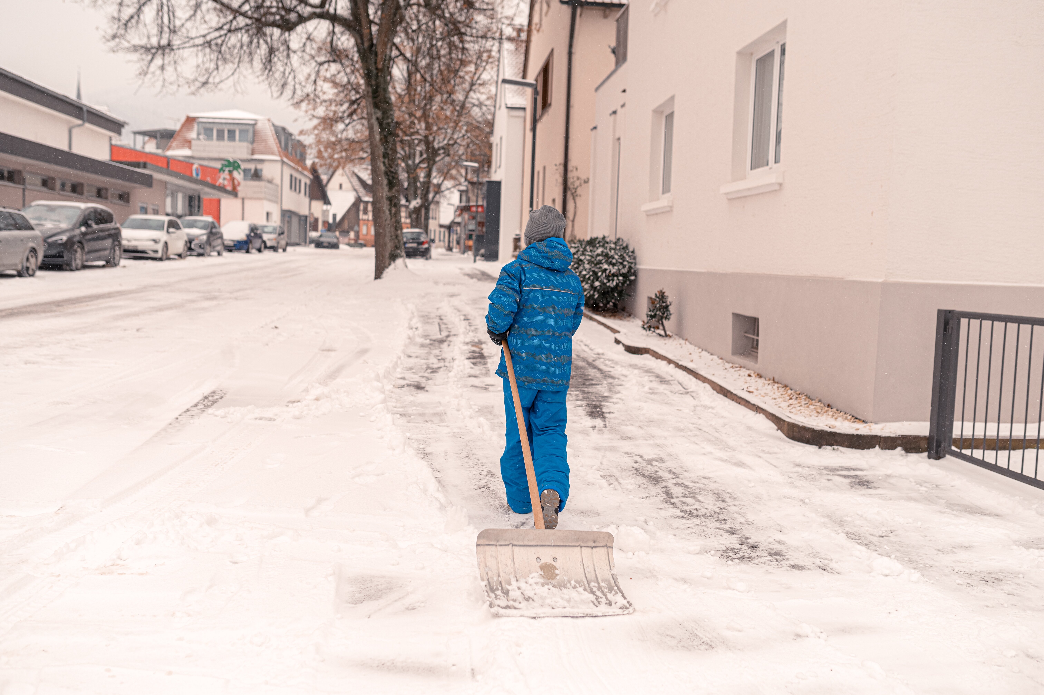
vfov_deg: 37.8
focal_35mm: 35
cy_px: 348
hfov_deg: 54.5
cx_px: 522
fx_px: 1014
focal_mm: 35
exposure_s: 1/1600
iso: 160
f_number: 3.2
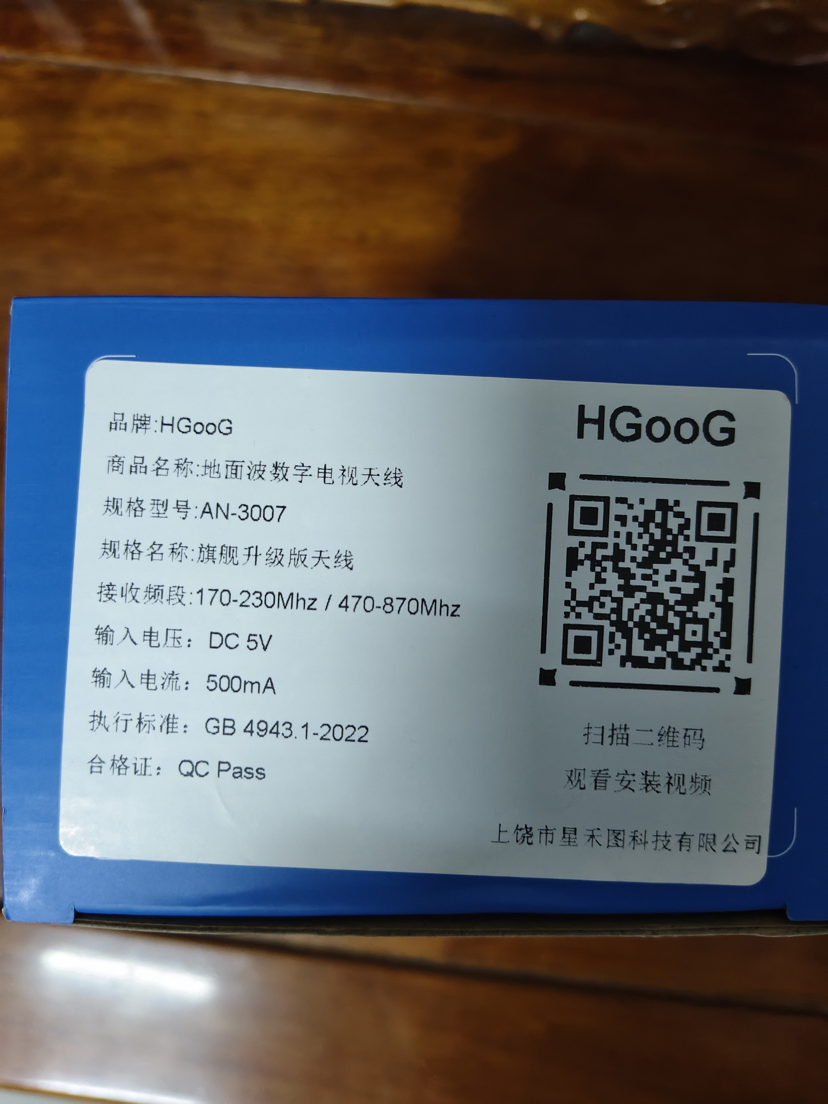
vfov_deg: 73.9
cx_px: 414
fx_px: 734
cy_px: 552
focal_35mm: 23
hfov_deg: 58.9
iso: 1023
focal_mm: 5.56
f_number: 1.88
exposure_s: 1/50
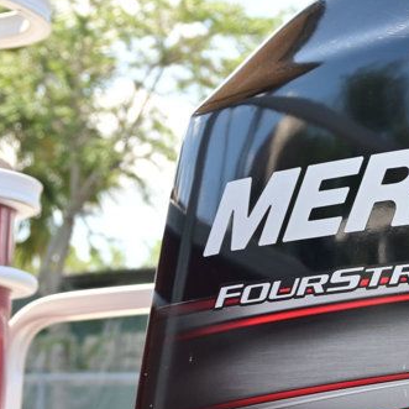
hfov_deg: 12.9
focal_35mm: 128
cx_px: 624
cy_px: 272
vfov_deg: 13.6
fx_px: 1711
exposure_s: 1/125
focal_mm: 32.5
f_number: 5.6
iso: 100
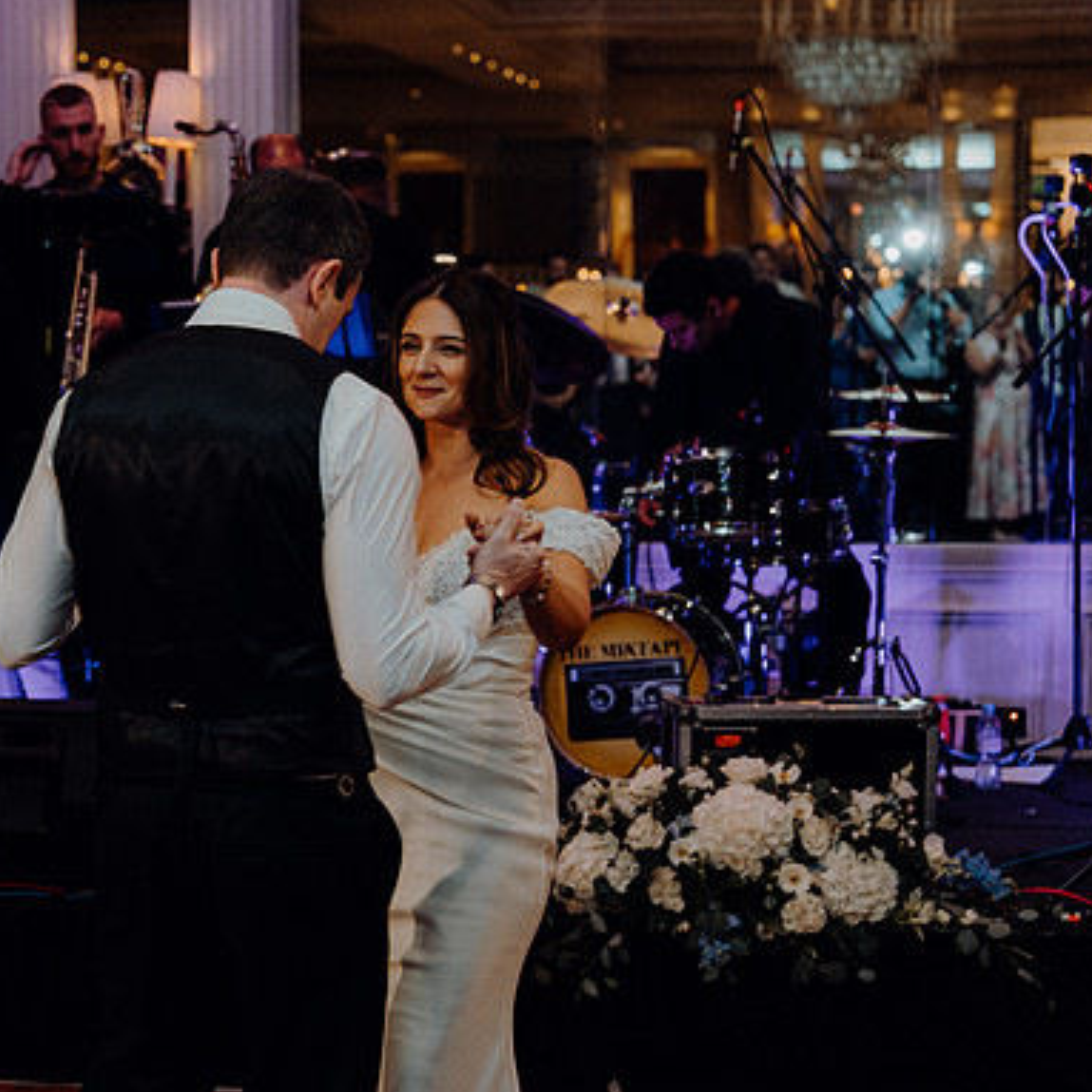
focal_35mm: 90
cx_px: 339
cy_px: 549
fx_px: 3212
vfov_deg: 19.3
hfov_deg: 19.2
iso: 2500
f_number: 3.5
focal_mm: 70
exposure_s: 1/160
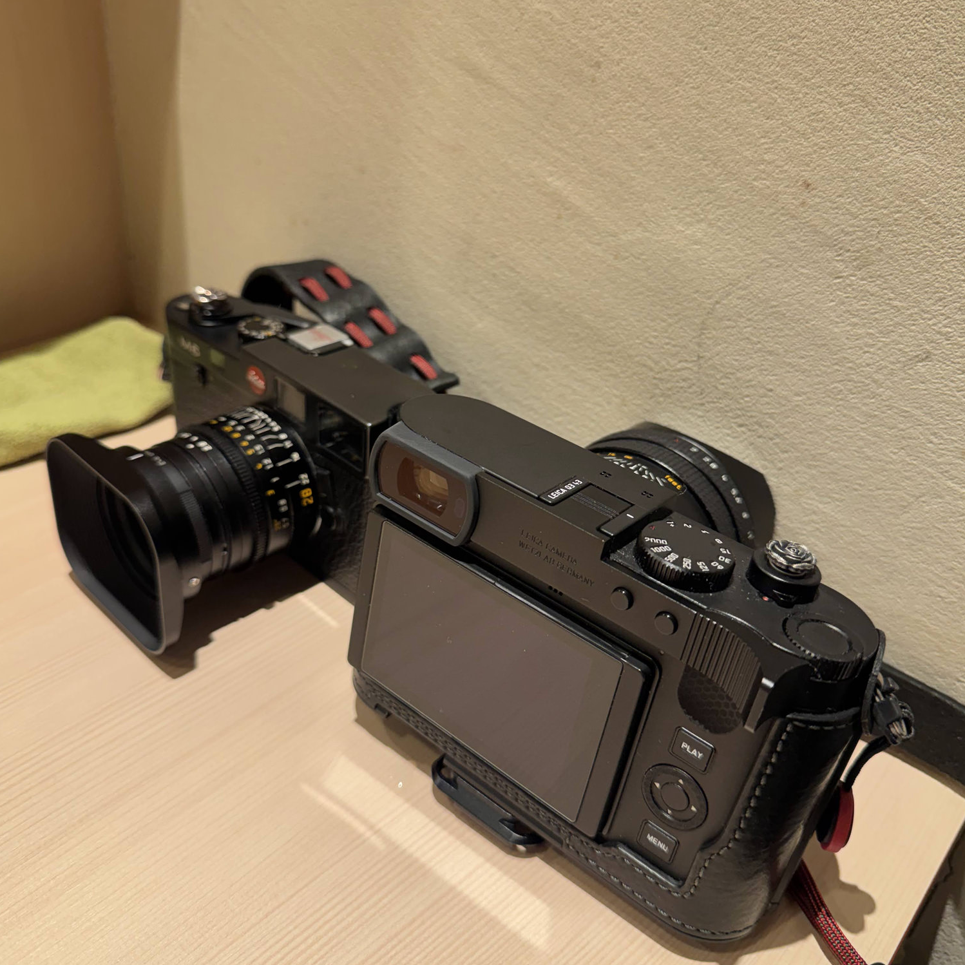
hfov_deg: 55.6
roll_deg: -6.1
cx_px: 482
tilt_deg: -30.6
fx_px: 915
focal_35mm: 29
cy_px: 448
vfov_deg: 55.6
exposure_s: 1/100
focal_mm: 6.76
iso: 100
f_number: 1.78
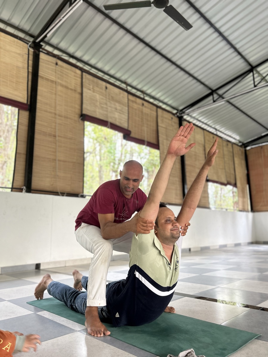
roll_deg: +2.7
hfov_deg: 53.1
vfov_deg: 67.3
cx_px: 134
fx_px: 268
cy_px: 178
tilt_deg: +11.1
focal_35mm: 26
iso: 125
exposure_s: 1/84
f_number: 1.5
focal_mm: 5.7
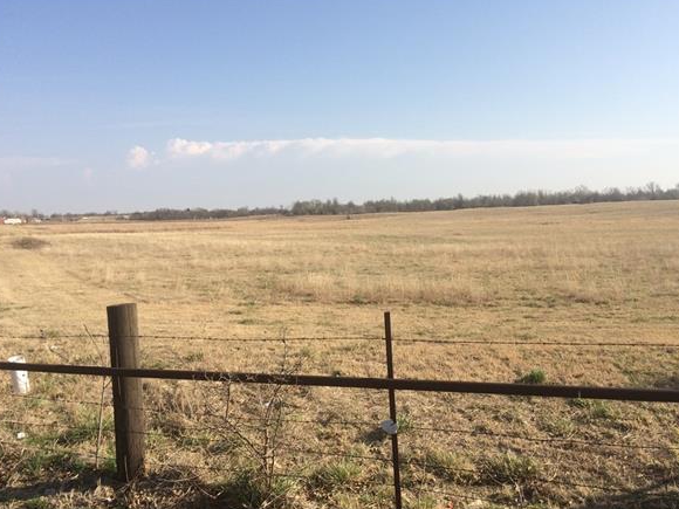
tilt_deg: -4.8
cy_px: 270
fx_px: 628
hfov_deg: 56.8
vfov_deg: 44.1
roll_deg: +1.3
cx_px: 359
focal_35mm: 32
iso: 32
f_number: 2.2
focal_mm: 4.15
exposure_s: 1/2283
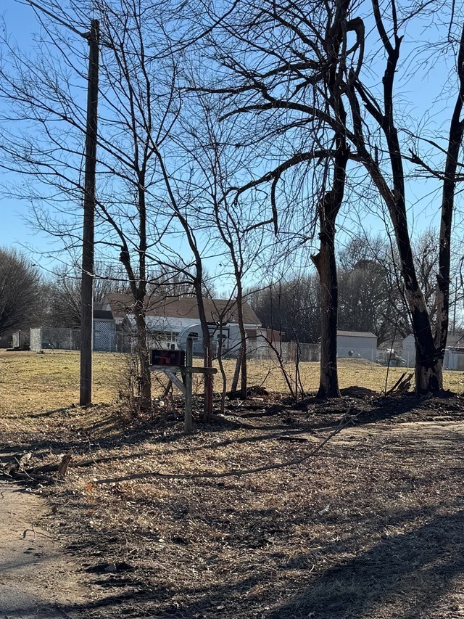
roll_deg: -1.5
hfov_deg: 26.9
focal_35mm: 54
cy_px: 464
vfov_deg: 34.8
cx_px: 299
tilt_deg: -5.7
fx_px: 965
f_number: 1.78
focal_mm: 6.76
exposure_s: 1/3247
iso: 80
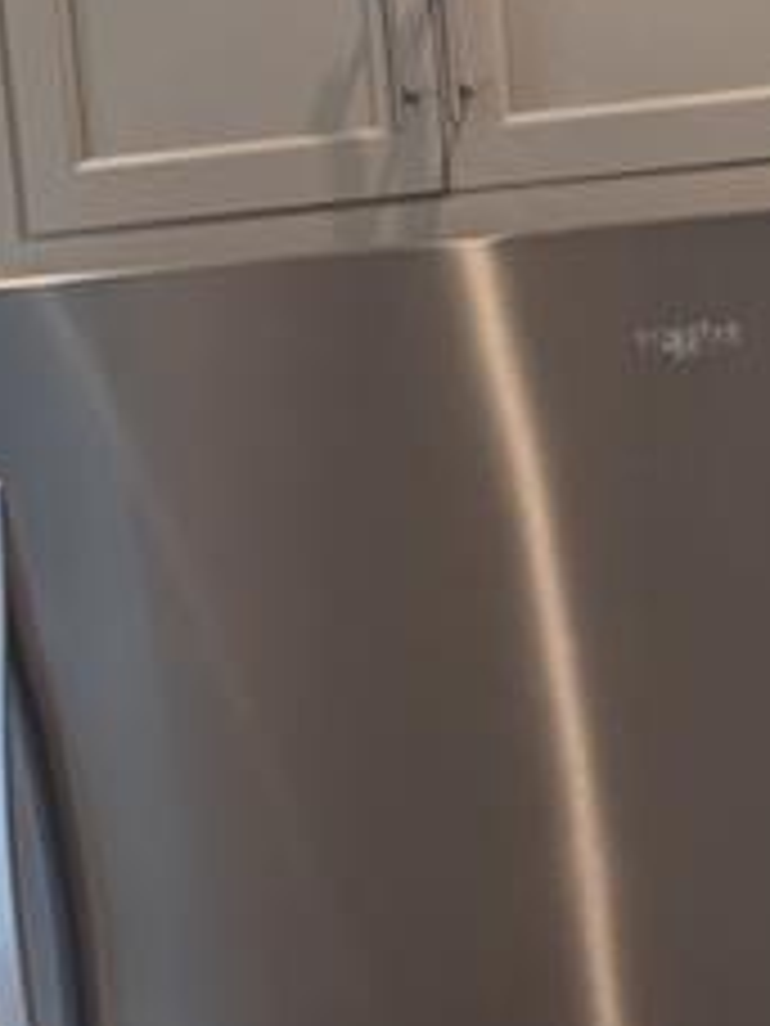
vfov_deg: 20.8
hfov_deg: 15.3
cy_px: 1022
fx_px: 2699
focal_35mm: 91
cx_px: 1054
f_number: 1.73
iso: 71
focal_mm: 4.38
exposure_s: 1/120
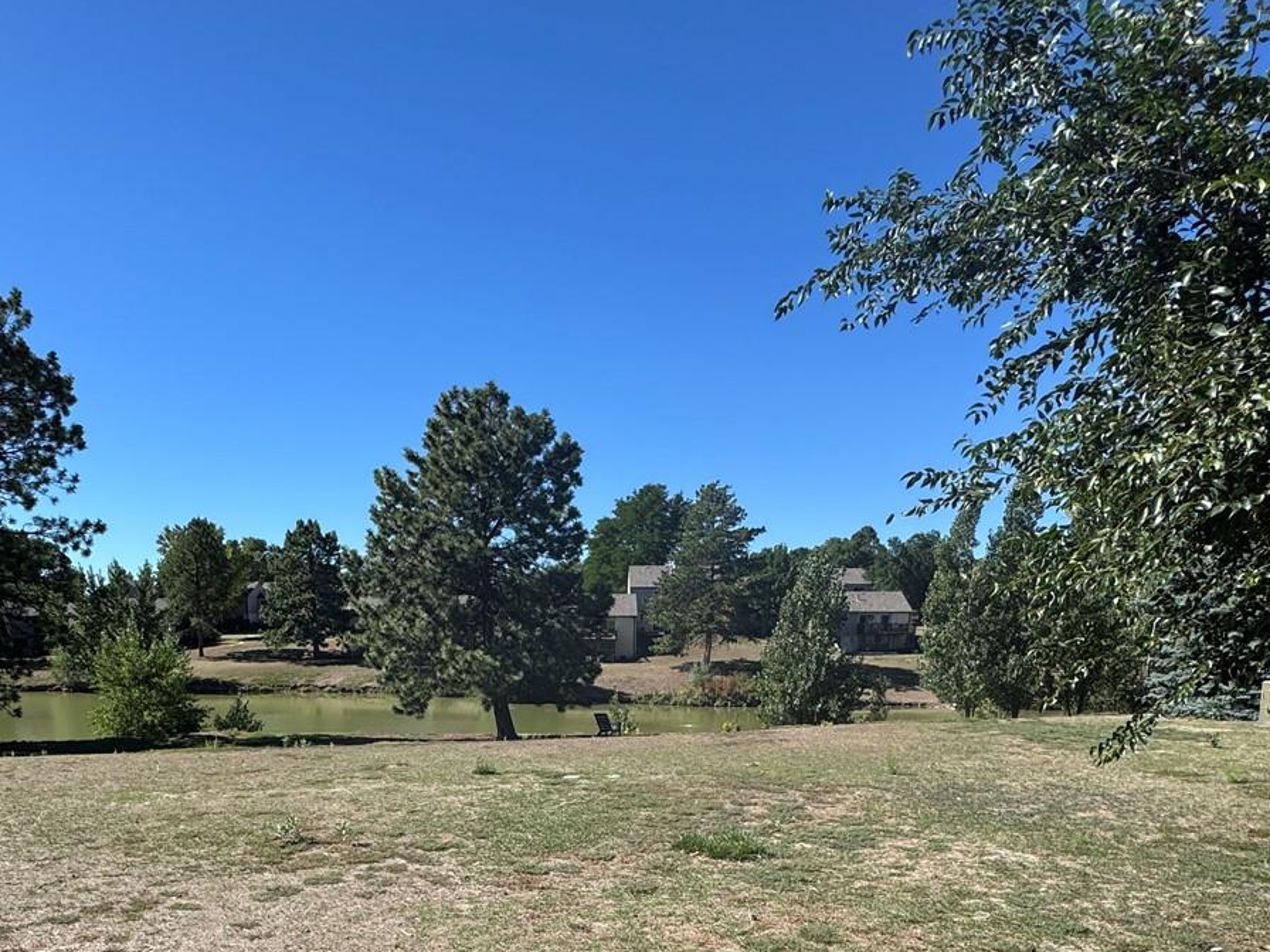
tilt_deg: -10.4
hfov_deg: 68.5
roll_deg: +0.6
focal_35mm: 25
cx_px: 488
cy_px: 778
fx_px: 917
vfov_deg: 51.1
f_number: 2.2
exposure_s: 1/1299
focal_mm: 2.22
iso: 40
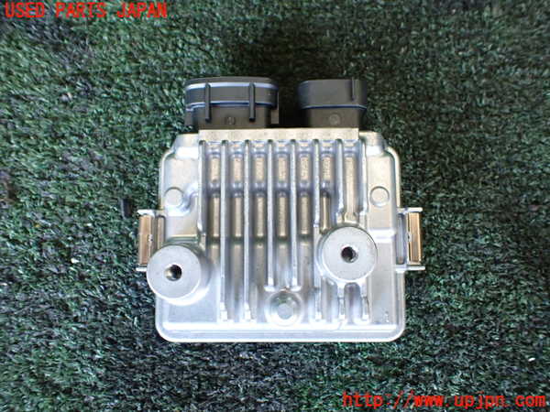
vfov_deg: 46.8
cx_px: 275
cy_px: 206
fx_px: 477
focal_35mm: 30
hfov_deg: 60.0
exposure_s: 1/100
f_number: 2.3
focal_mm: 5.4
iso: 800
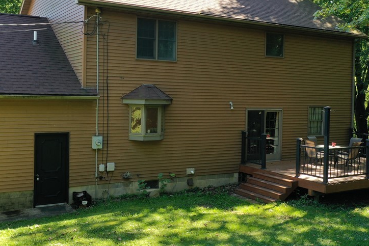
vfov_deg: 31.8
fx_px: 431
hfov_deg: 46.1
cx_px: 144
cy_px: 102
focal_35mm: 42
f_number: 4
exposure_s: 1/100
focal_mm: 10.26
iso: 100
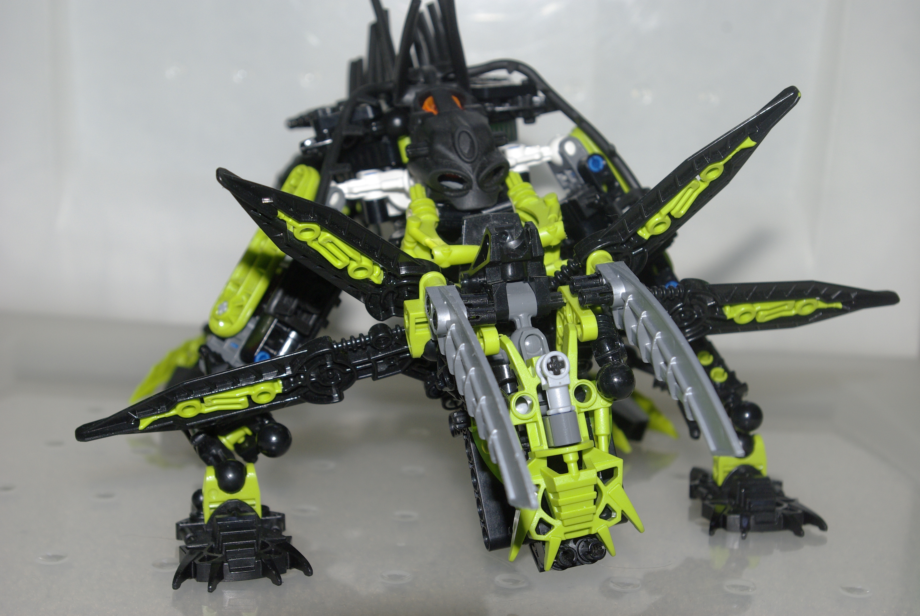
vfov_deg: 23.8
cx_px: 460
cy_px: 308
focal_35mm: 57
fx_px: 1458
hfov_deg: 35.0
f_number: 8
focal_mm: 38
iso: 400
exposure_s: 1/60
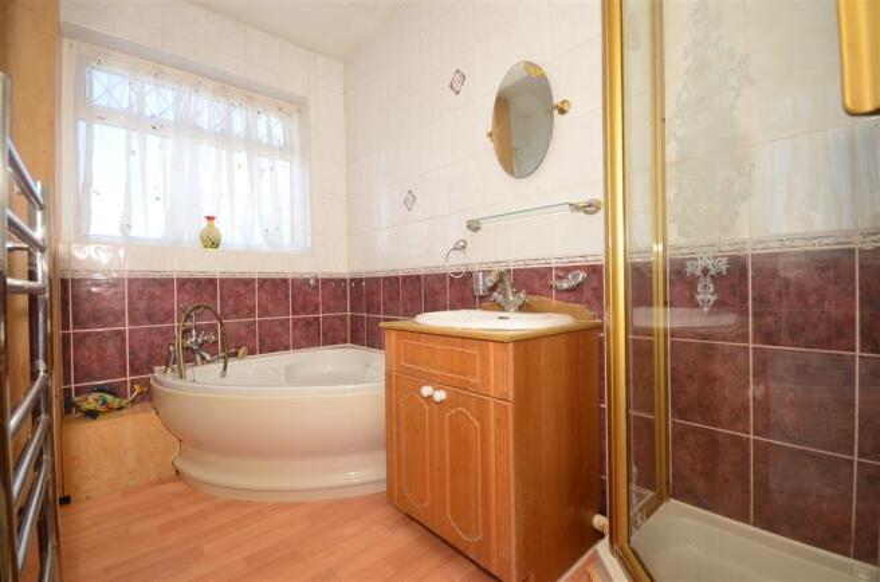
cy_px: 291
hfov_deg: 100.5
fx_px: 366
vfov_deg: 77.0
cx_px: 440
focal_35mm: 15
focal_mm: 10
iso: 200
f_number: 5
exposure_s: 1/100
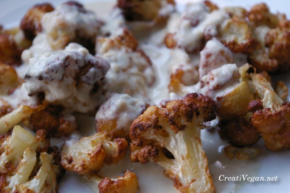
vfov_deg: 18.2
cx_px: 145
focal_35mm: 75
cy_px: 96
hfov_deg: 27.0
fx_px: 604
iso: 800
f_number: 8
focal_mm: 50
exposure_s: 1/30
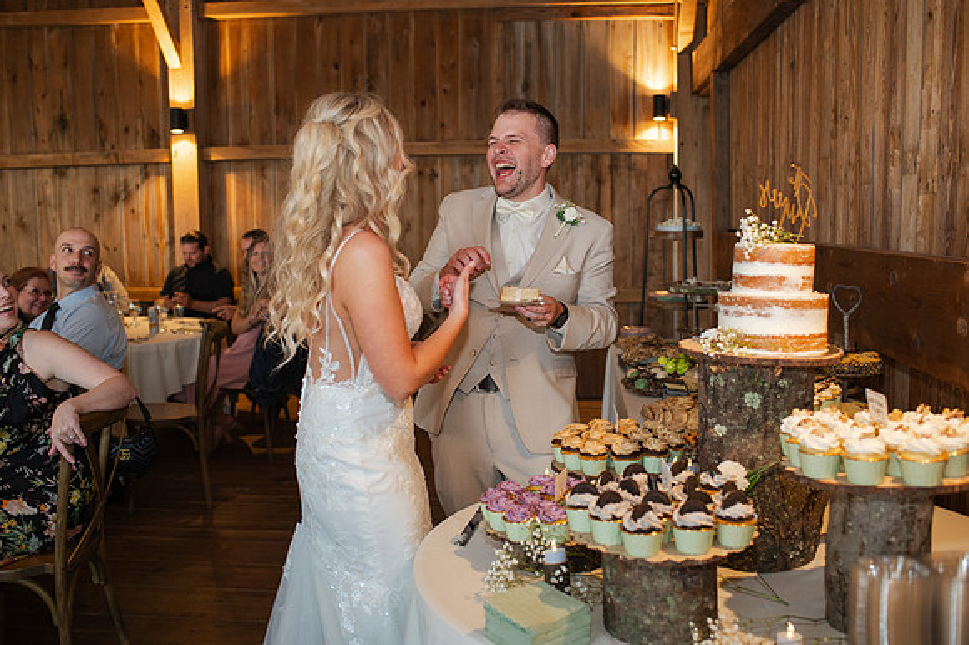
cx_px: 484
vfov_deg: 37.8
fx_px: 942
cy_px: 322
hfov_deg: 54.5
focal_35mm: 35
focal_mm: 35
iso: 1000
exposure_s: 1/200
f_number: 3.2
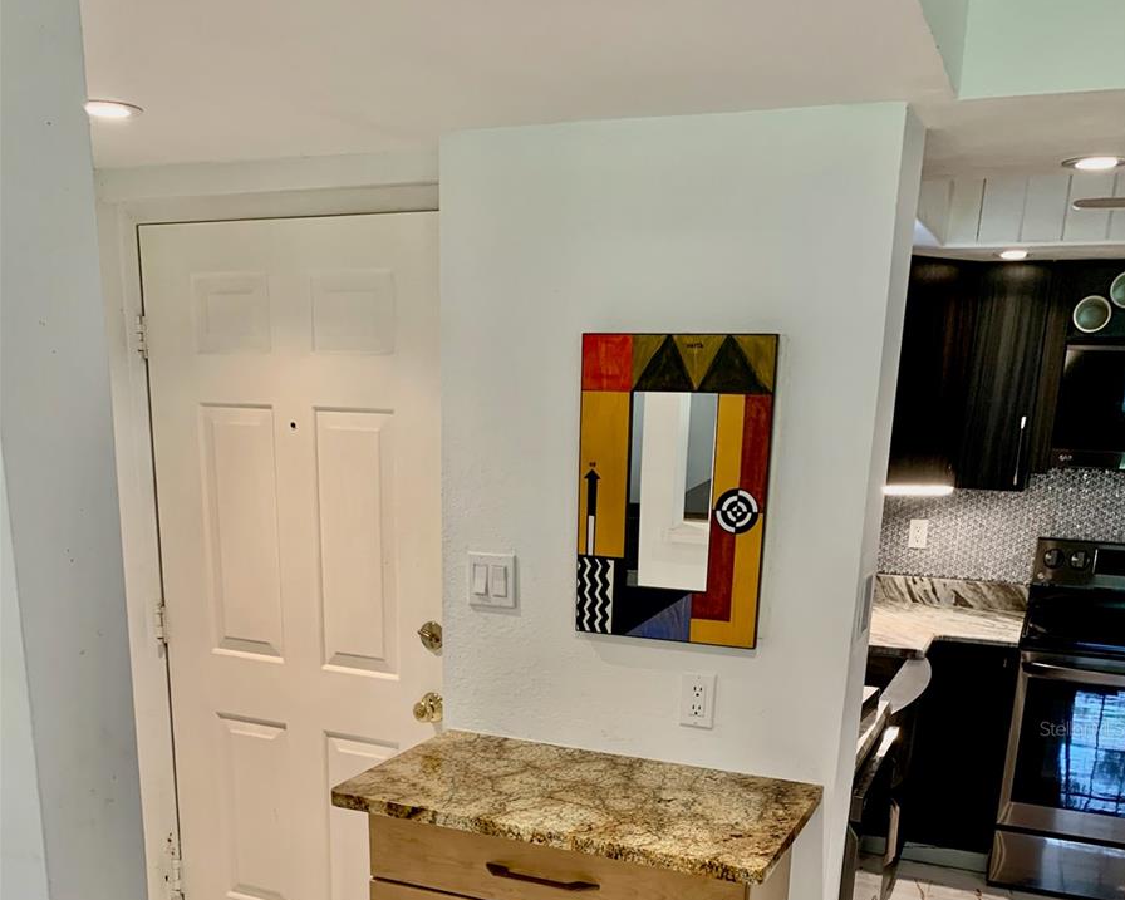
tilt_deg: -14.5
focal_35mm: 34
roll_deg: -1.7
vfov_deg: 41.4
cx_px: 564
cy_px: 728
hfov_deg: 52.8
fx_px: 1132
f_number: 1.8
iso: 100
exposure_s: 1/60
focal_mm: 4.25
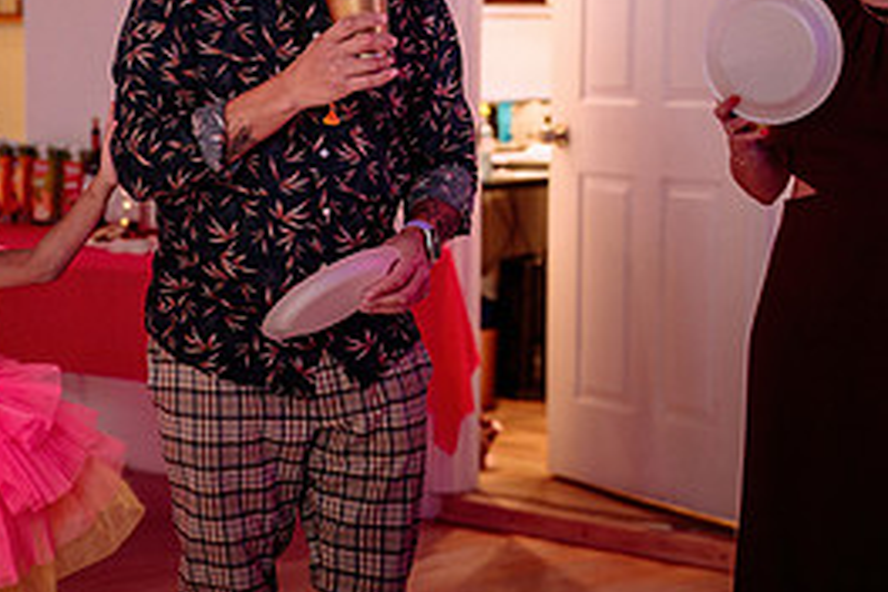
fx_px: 2664
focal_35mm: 108
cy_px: 356
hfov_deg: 18.6
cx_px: 66
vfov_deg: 12.7
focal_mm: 47
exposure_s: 1/100
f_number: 2
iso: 500
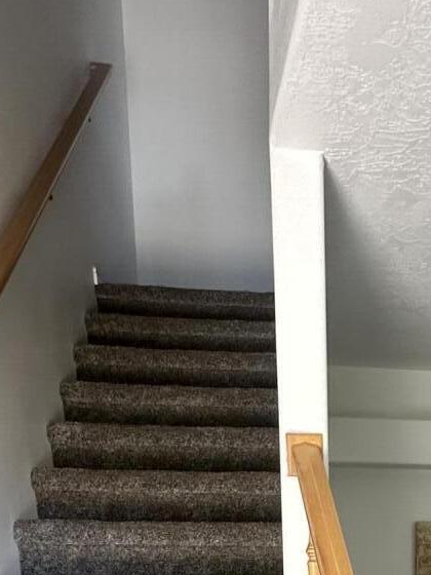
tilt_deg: -10.1
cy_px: 711
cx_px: 437
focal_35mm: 50
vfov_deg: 31.3
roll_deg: -1.1
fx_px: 830
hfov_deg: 27.3
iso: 250
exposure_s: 1/99
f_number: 2.2
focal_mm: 2.22
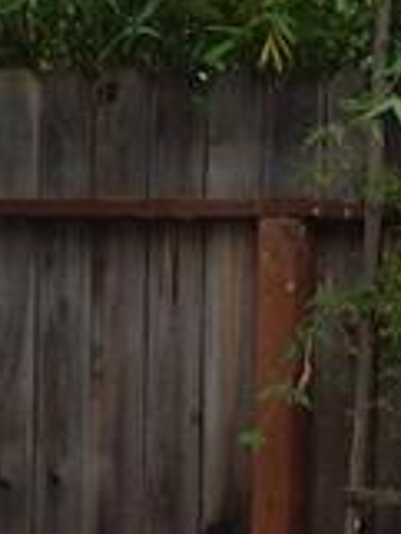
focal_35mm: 251
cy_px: 425
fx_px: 3872
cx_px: 577
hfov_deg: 5.9
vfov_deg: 7.9
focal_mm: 10.4
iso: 125
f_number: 5.6
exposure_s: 1/160
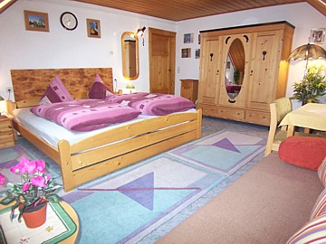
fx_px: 217
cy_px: 122
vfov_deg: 58.9
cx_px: 163
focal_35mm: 23
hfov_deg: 73.9
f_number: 2.8
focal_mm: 3.8
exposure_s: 1/30
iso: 200
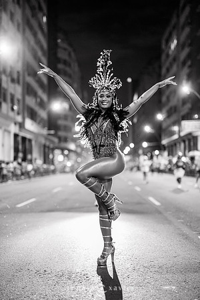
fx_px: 417
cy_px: 150
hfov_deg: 27.0
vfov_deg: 39.6
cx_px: 100
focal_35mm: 50
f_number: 1.2
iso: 2000
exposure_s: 1/320
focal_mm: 50
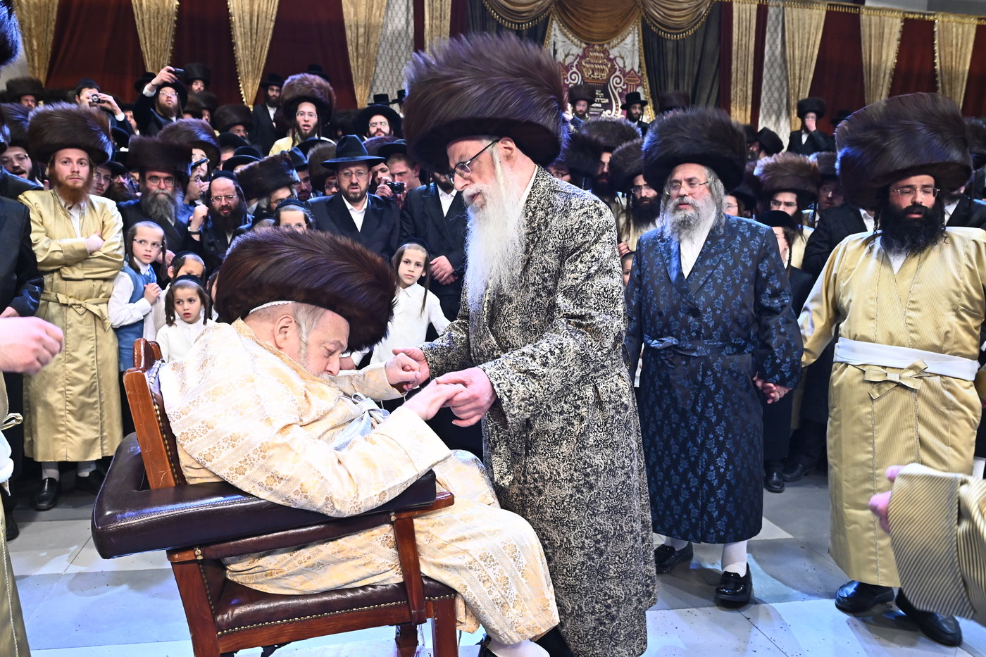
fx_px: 876
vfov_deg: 41.1
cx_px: 493
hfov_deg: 58.7
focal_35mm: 32
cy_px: 328
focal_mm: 32
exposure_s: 1/100
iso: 3200
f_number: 7.1
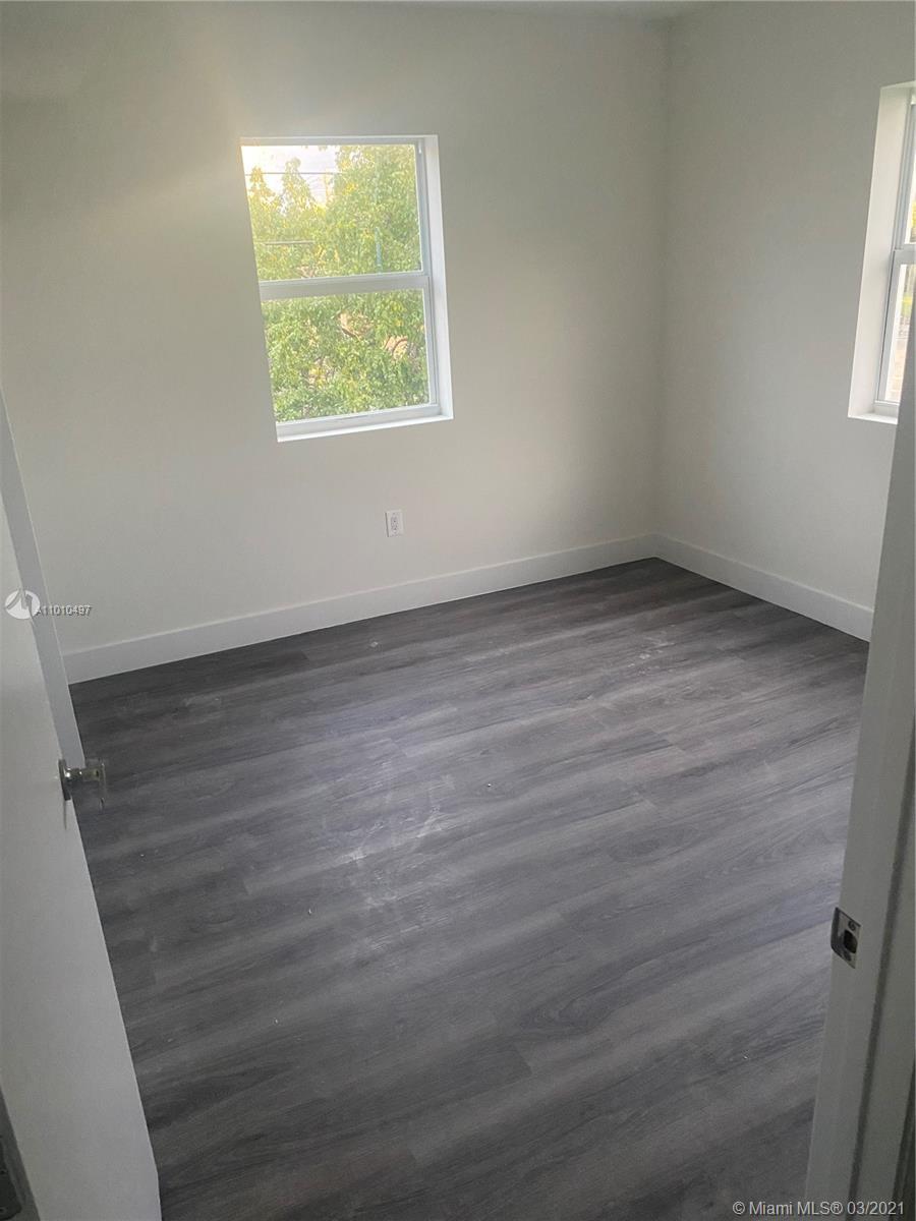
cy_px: 610
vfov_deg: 67.3
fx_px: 917
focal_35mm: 26
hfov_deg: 53.1
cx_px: 458
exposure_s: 1/60
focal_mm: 4.25
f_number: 1.8
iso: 400
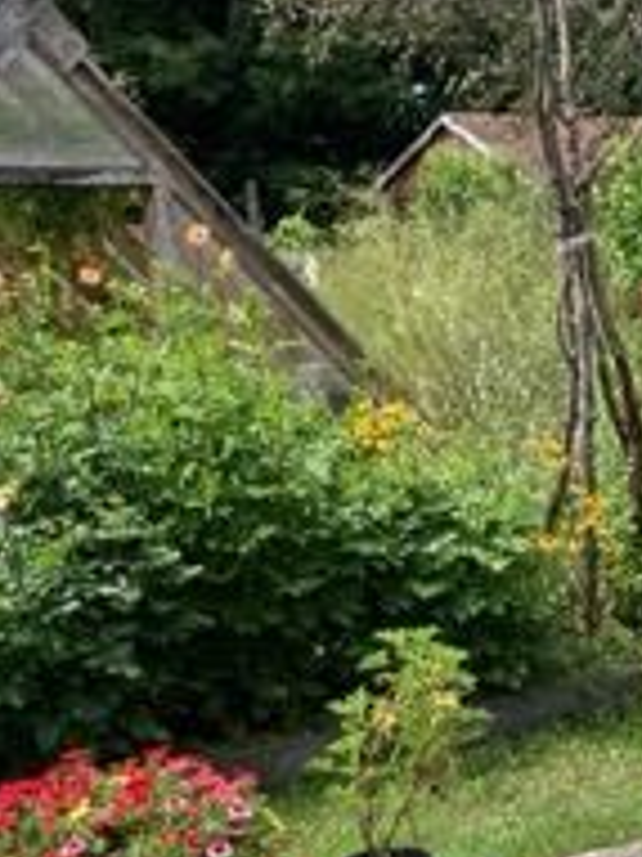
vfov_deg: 21.9
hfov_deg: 14.9
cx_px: 1113
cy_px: 713
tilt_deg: -13.5
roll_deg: -0.1
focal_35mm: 88
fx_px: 2179
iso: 32
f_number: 1.8
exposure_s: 1/736
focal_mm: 3.99
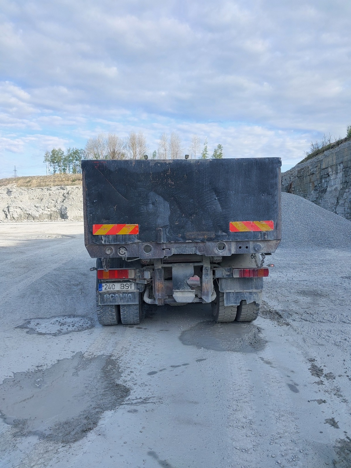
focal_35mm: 30
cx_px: 176
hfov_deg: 46.8
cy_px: 234
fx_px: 406
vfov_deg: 60.0
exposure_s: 1/335
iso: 20
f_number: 1.8
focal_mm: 4.6
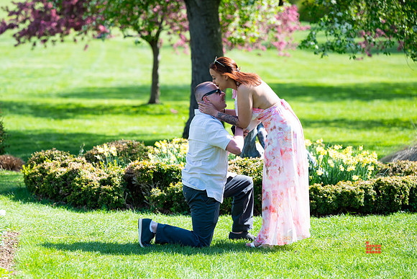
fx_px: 1869
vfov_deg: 8.5
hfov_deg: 12.7
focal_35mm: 161
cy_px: 117
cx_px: 159
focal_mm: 130
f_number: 3.2
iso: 200
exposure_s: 1/2000
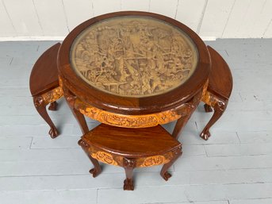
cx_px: 136
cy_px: 102
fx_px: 228
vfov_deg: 48.2
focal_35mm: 29
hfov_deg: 61.7
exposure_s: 1/122
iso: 32
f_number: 1.8
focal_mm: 3
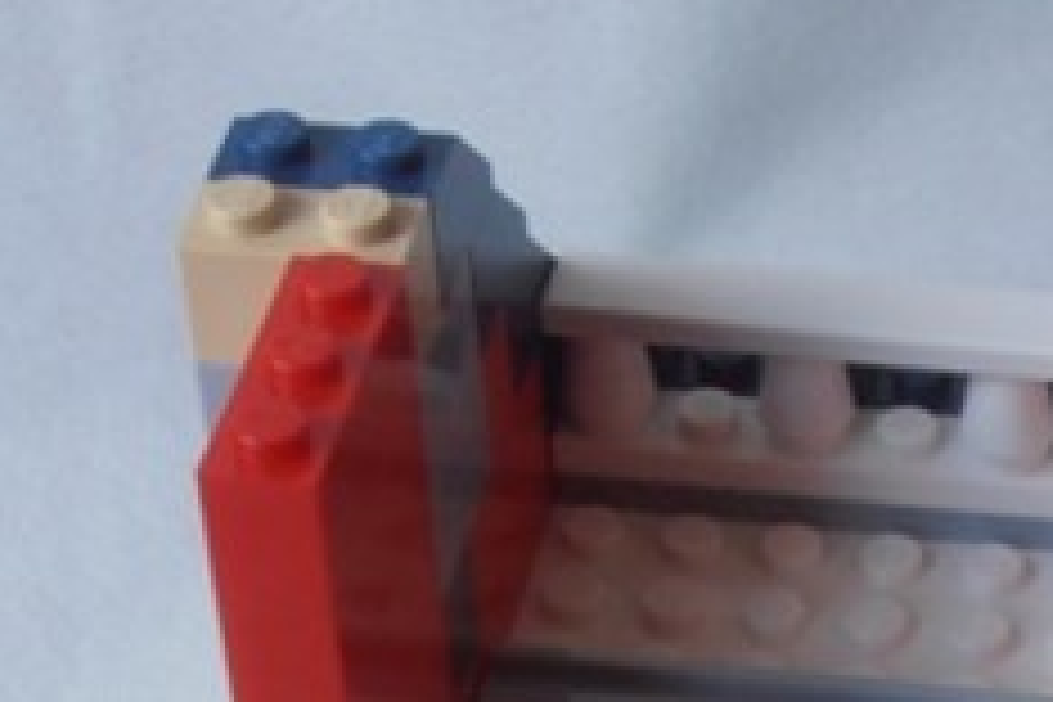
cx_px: 1004
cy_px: 1303
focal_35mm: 148
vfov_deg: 8.8
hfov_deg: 13.7
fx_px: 4329
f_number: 3.9
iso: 80
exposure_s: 1/80
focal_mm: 6.61
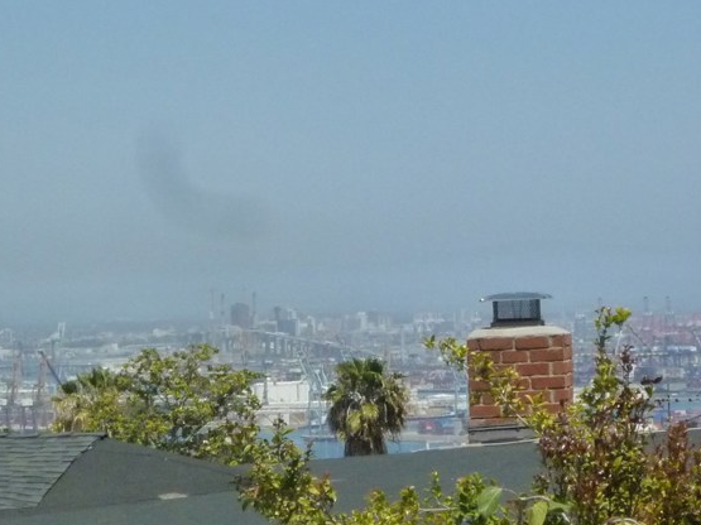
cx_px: 370
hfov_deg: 11.4
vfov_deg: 8.6
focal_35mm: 173
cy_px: 281
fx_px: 3503
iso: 400
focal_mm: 13.6
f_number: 8
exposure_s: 1/1000
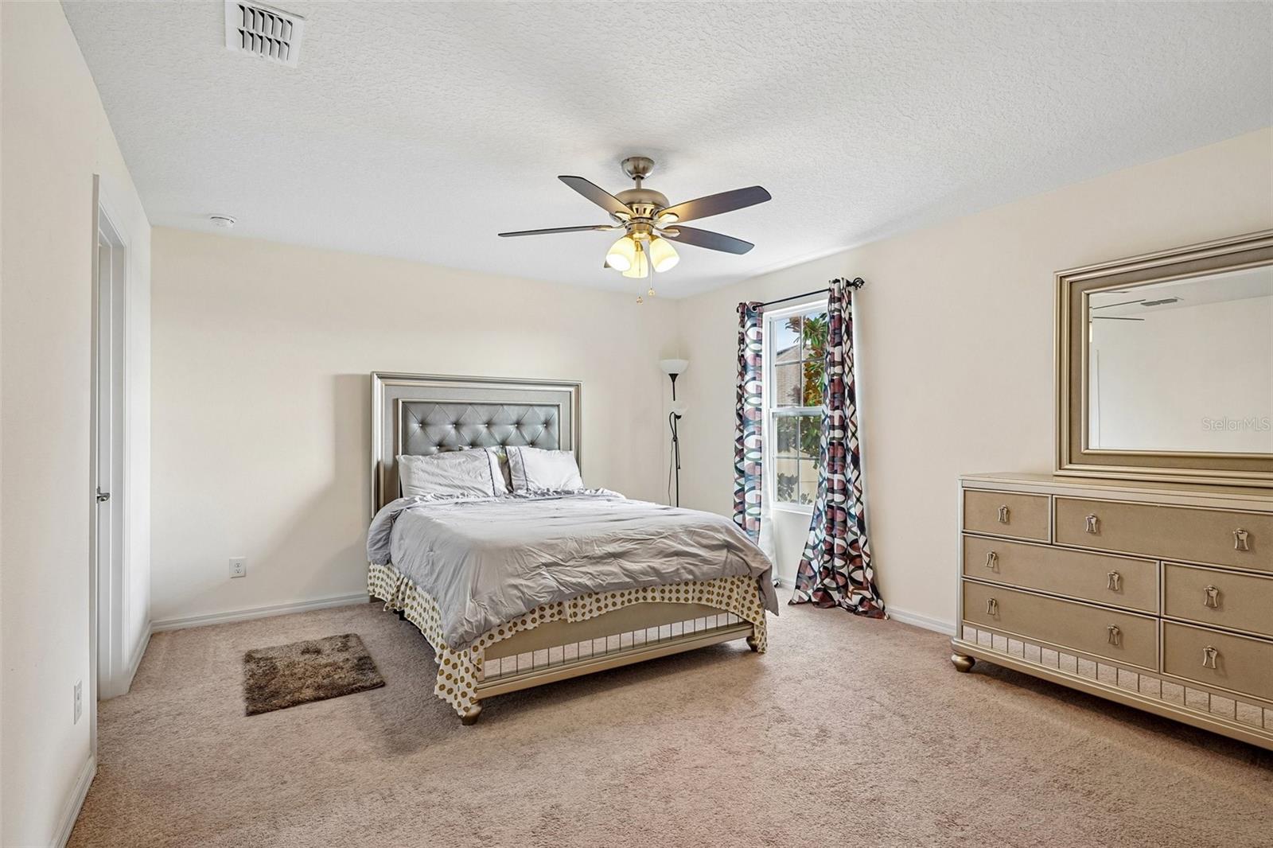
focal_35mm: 17
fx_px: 601
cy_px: 424
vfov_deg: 70.4
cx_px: 636
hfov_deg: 93.3
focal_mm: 17
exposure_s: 1/20
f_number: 9
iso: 400
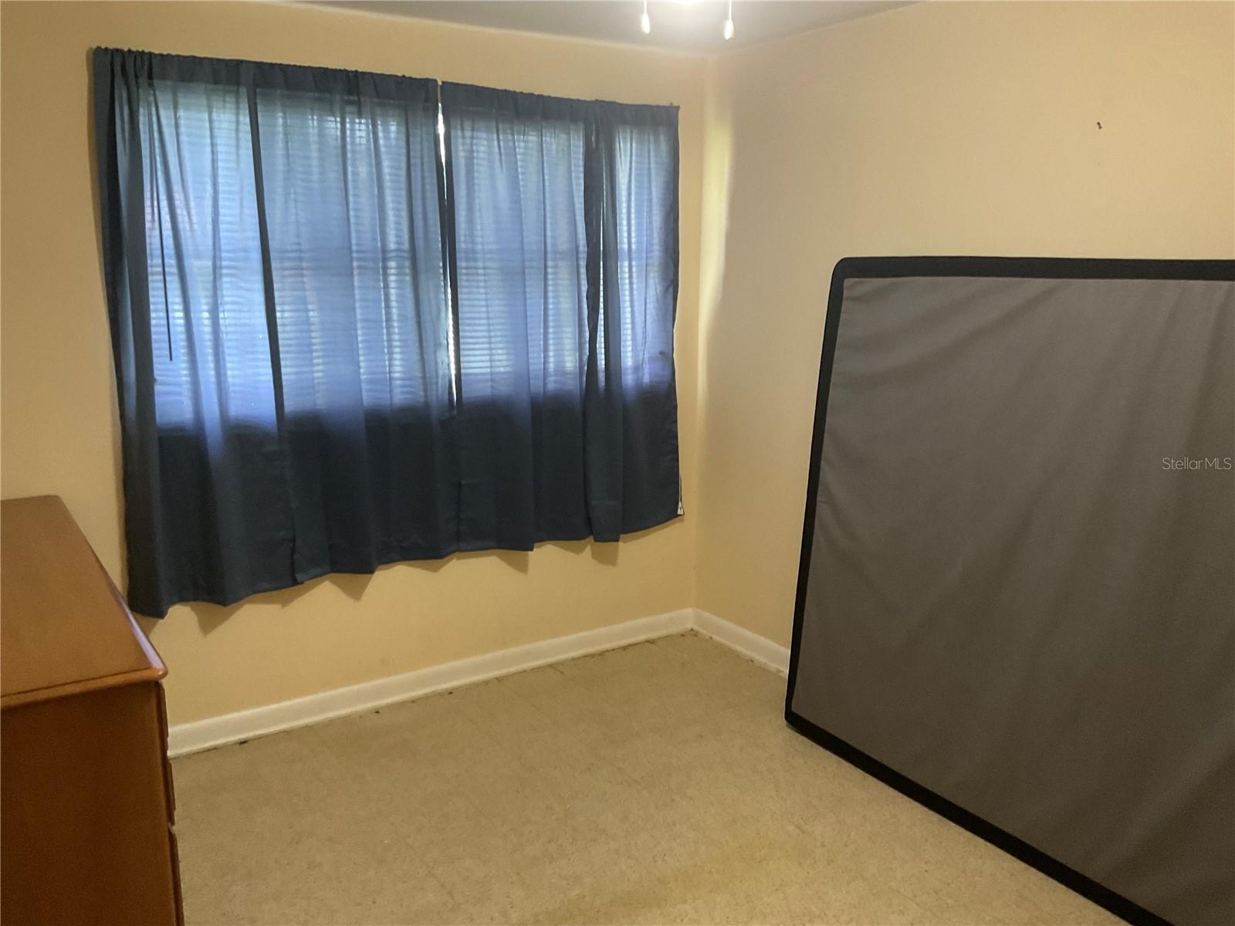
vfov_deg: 48.2
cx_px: 618
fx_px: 1035
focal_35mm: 29
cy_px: 463
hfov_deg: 61.7
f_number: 1.8
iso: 250
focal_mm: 3
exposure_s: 1/30
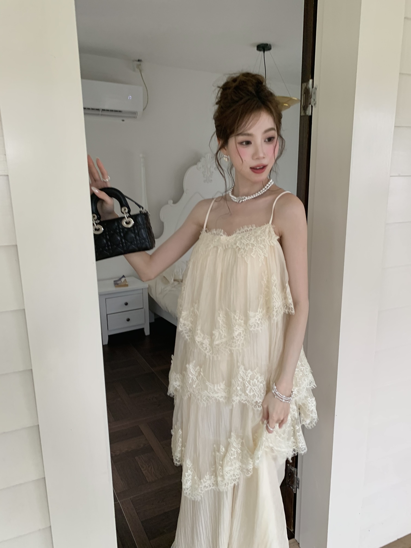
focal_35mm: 26
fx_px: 412
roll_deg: +2.8
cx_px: 206
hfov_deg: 53.1
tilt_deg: -14.5
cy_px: 274
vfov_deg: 67.3
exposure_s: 1/95
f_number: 1.8
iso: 100
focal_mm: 4.25
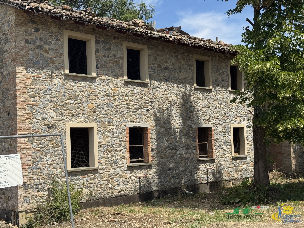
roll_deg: +2.0
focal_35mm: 48
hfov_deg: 39.7
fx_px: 422
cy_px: 114
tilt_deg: +2.2
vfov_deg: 30.3
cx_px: 152
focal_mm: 6.76
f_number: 1.78
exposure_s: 1/4310
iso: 64
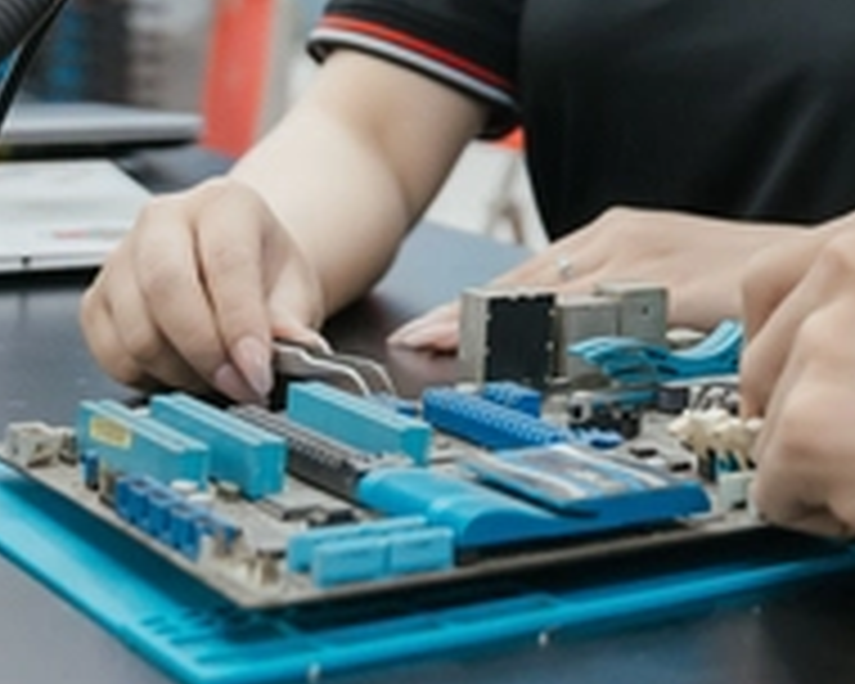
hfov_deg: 17.8
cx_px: 1179
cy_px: -317
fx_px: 2515
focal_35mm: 99
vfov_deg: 14.5
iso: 1250
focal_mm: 25.1
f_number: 2.8
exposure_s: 1/125
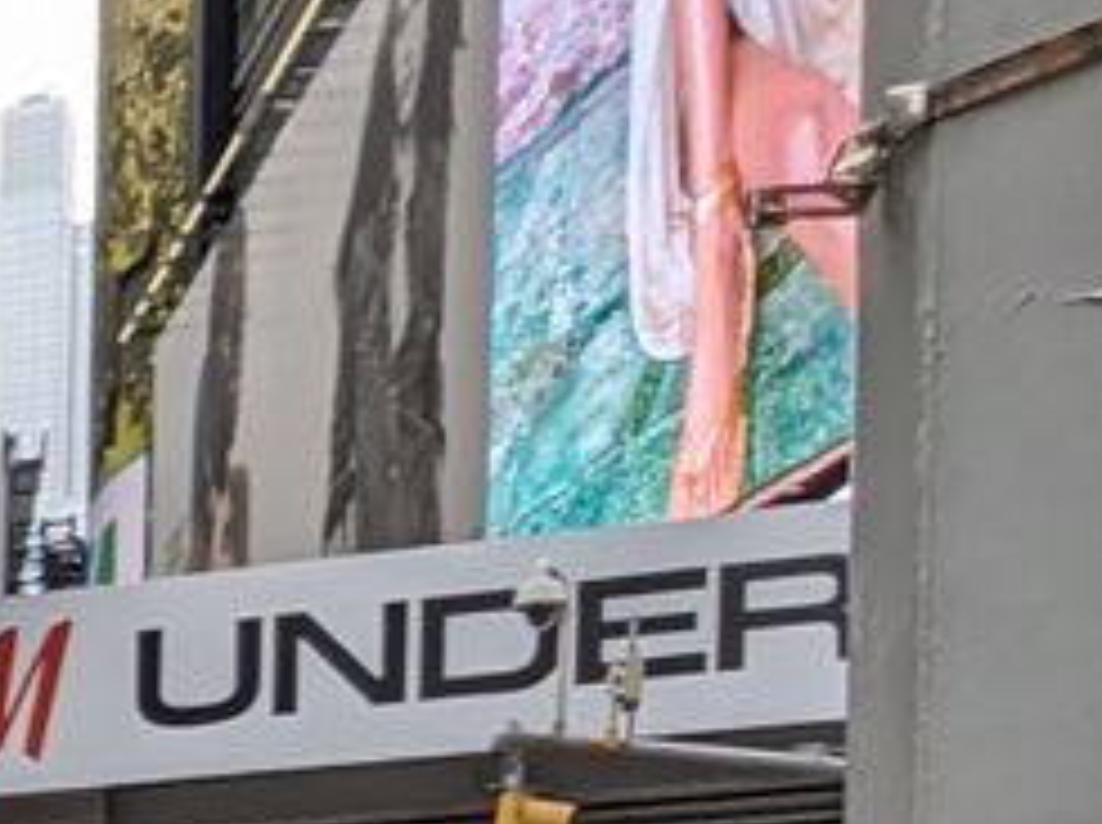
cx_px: -1462
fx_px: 3274
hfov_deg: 14.0
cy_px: 1684
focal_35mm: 103
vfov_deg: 12.5
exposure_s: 1/399
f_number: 2.2
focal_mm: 2.74
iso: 42
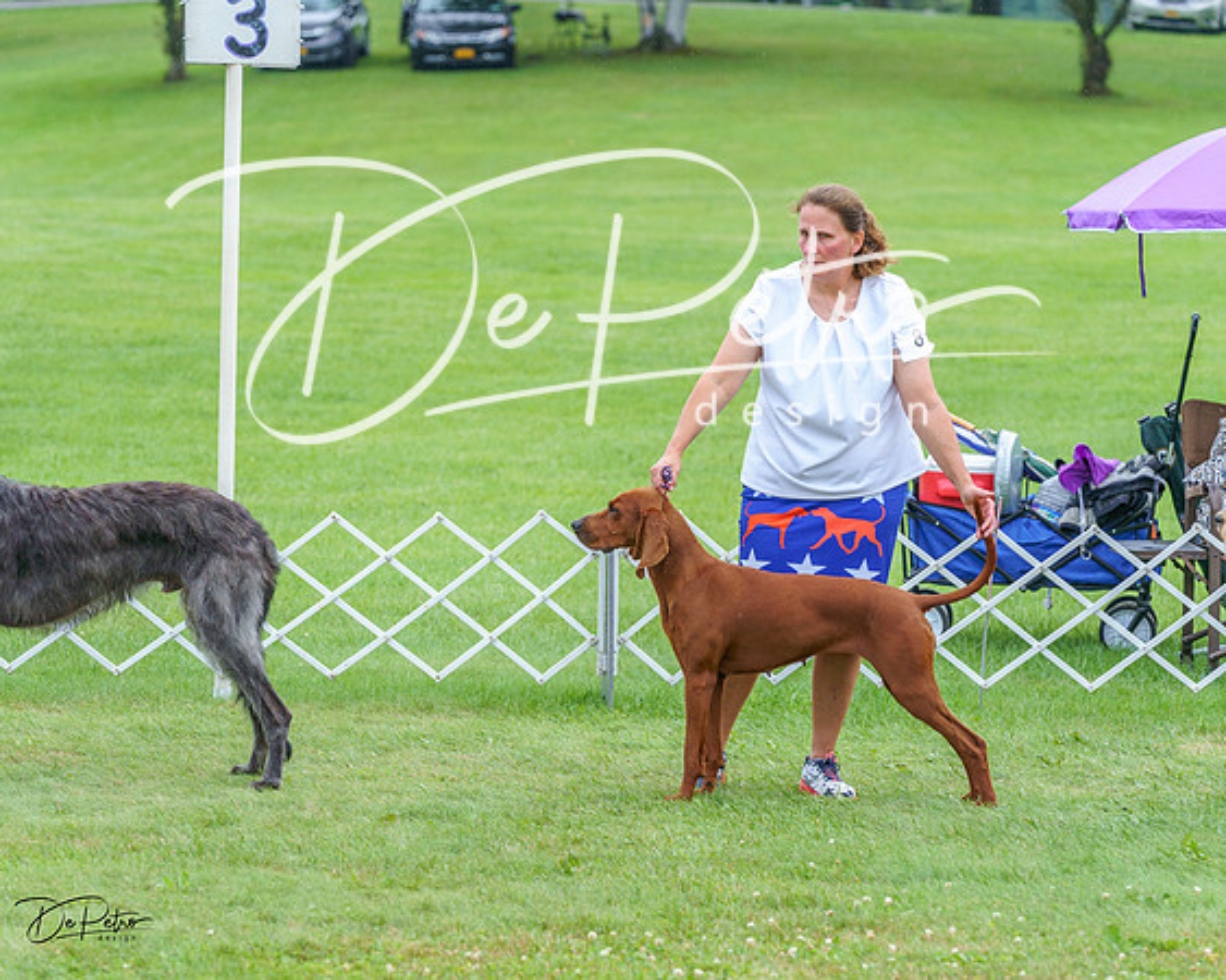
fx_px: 5637
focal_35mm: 155
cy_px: 490
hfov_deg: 12.4
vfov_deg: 9.9
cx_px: 613
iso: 400
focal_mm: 138
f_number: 5
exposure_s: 1/800
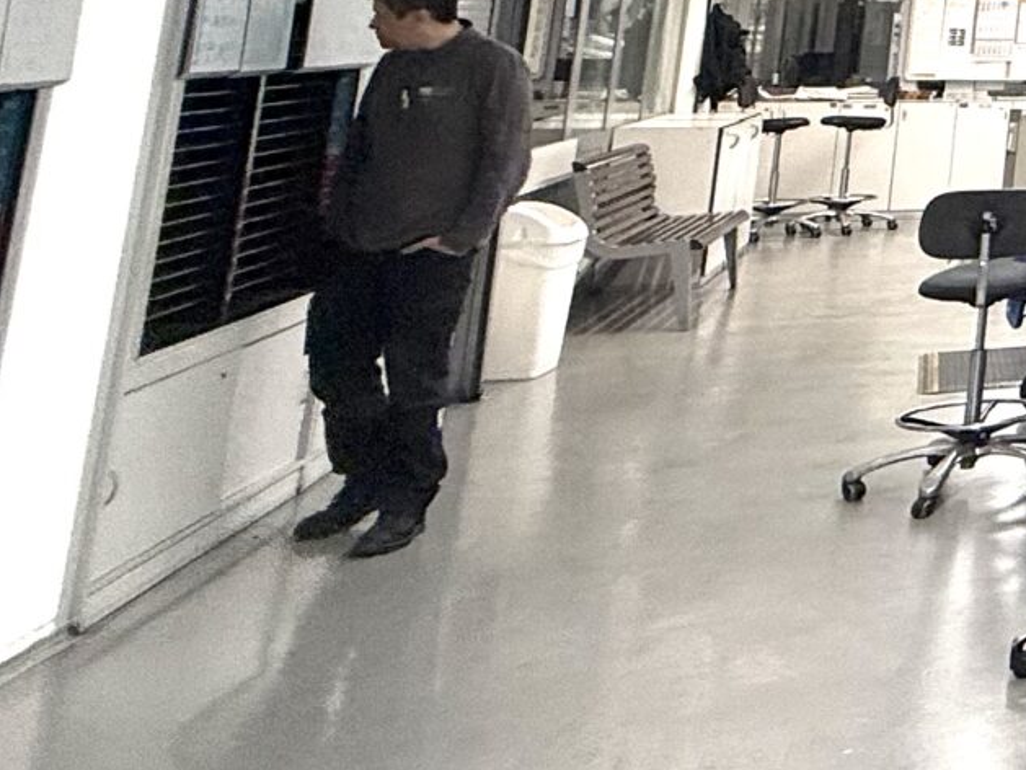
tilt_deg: +9.6
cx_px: 1930
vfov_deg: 22.9
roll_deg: -1.5
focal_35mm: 57
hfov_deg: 20.7
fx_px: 1690
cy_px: -220
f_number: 2.2
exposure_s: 1/122
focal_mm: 2.22
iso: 64
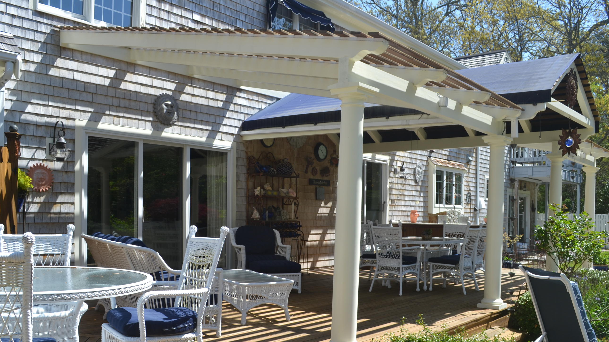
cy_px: 221
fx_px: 533
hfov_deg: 59.5
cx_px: 298
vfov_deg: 35.4
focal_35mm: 33
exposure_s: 1/200
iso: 100
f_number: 7.1
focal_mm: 18
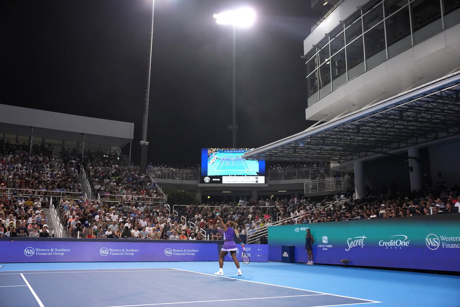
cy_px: 154
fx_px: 434
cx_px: 230
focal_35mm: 34
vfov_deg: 38.9
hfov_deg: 55.8
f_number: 2.8
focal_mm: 34
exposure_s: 1/4000
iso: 3200
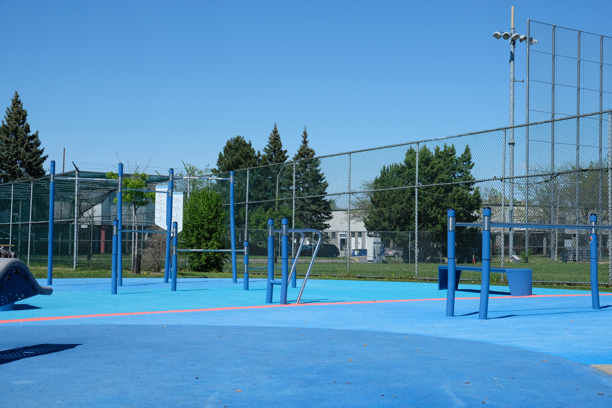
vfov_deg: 26.5
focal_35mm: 51
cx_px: 306
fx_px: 867
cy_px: 204
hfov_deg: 38.9
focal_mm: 34.3
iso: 200
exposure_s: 1/480
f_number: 8
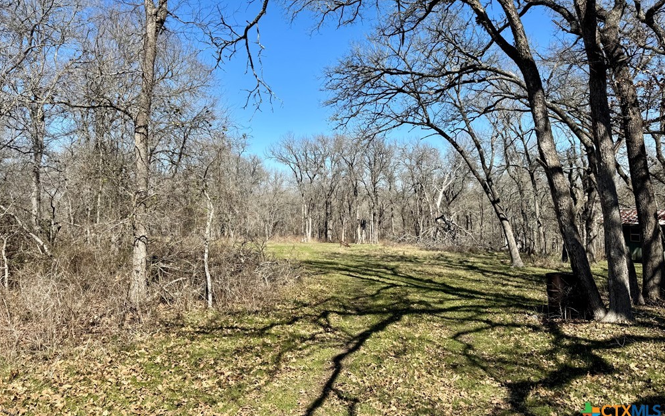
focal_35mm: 26
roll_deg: +1.8
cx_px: 337
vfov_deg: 47.5
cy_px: 180
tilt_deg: +1.8
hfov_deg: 70.4
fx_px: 471
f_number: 1.78
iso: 80
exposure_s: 1/3802
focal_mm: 6.76
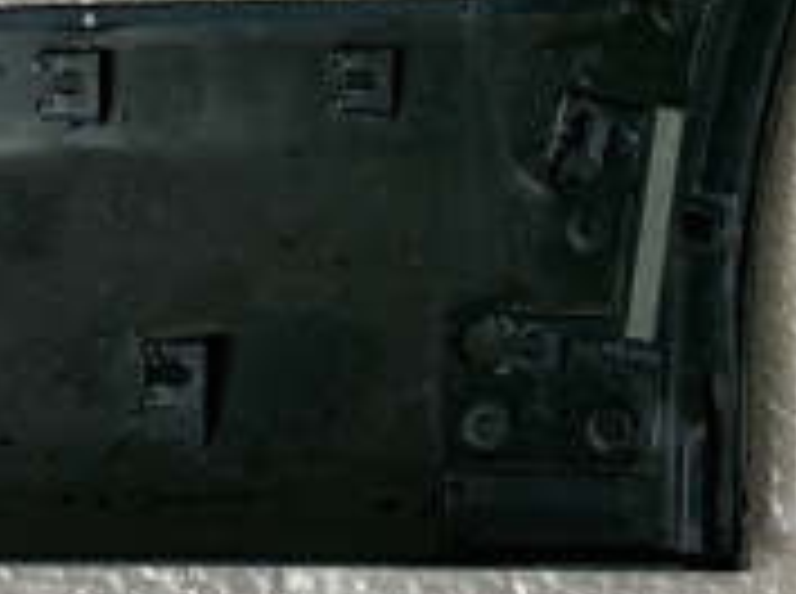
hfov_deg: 20.9
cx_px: 315
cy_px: -61
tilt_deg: -73.8
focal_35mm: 94
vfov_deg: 15.3
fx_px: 2157
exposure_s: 1/50
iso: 64
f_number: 1.8
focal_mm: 4.25
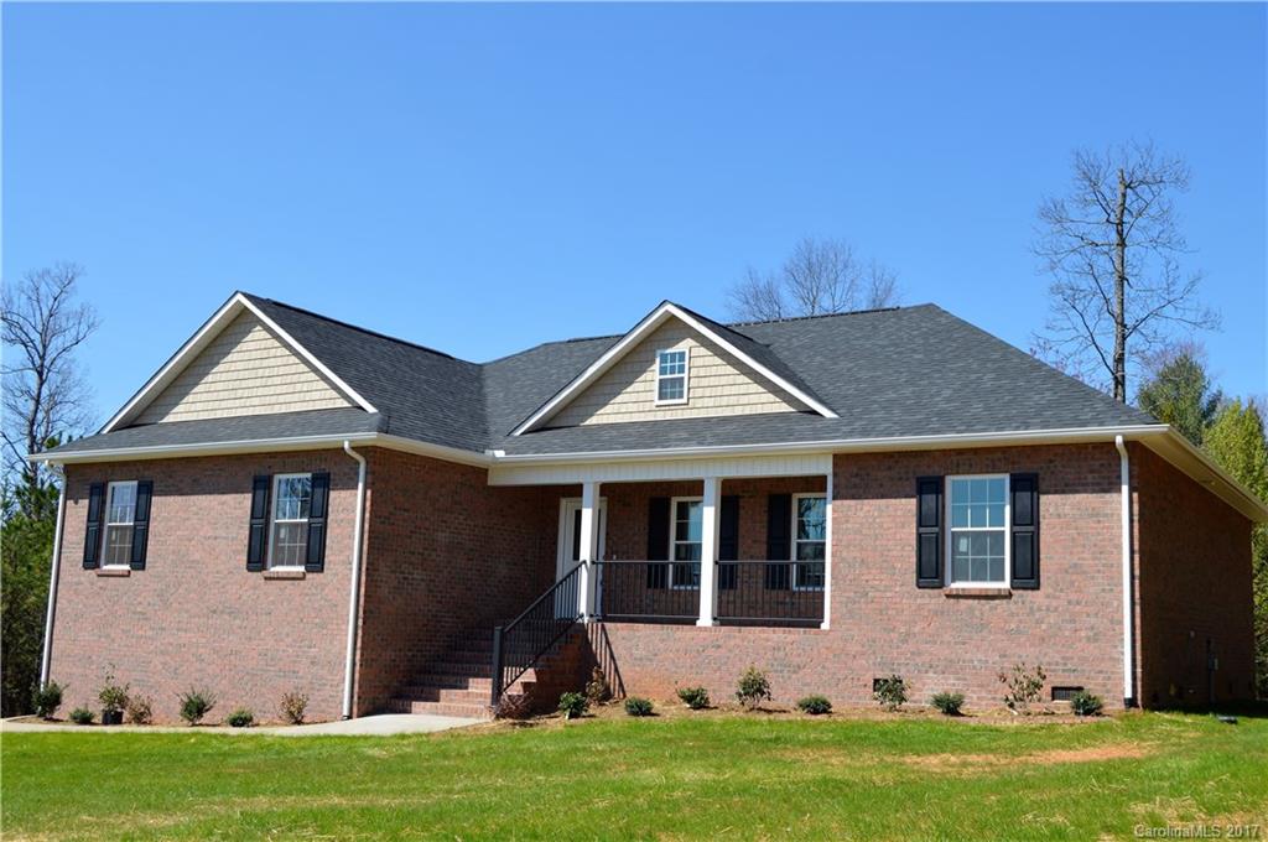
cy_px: 421
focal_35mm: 36
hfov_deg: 53.2
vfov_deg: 36.8
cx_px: 634
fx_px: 1266
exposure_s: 1/250
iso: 100
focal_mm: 24
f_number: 8
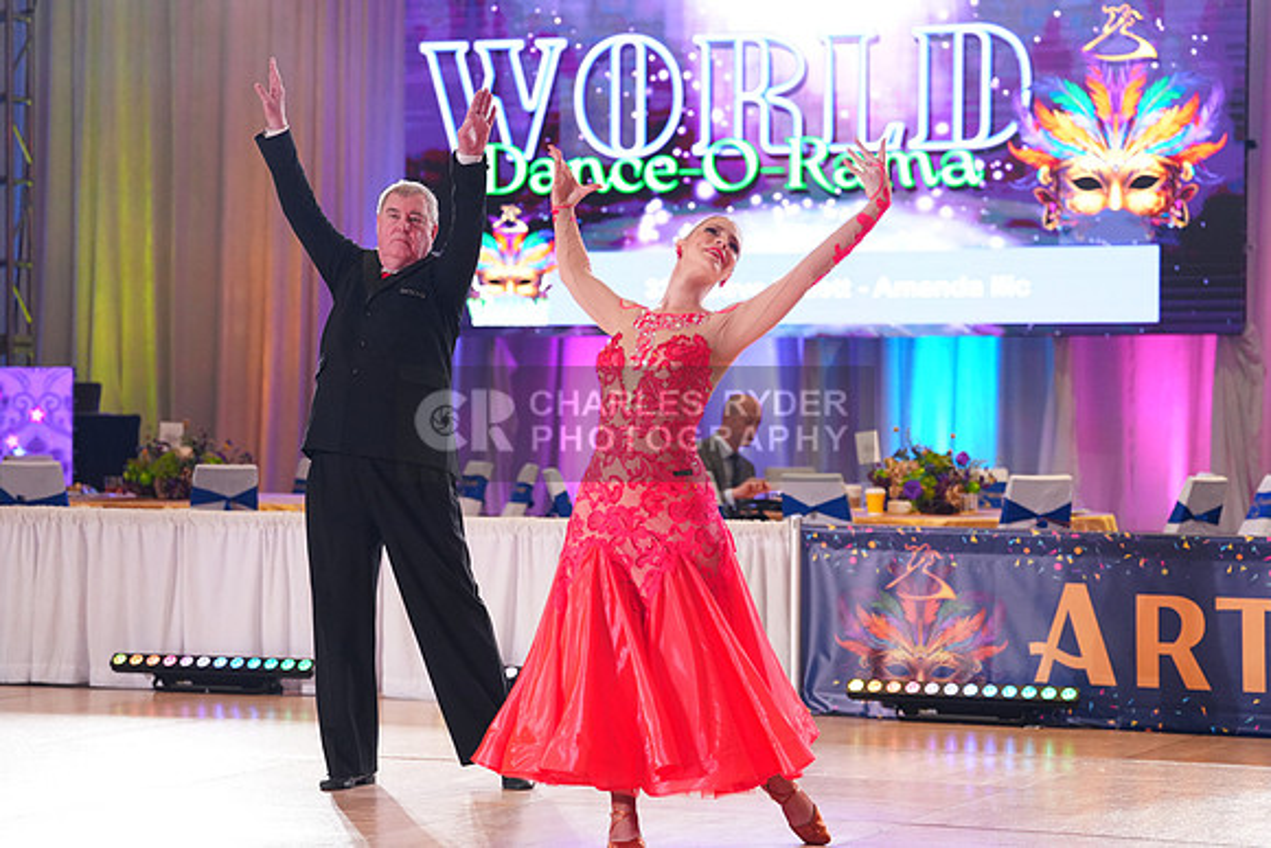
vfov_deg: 13.4
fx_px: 3602
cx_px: 636
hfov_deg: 20.0
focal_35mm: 102
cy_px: 424
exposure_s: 1/640
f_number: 2.8
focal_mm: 102
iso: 2500
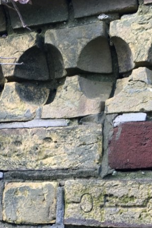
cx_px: 73
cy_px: 196
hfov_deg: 16.7
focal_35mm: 82
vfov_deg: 24.2
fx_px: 519
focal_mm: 4.15
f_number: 2.2
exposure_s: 1/100
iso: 25
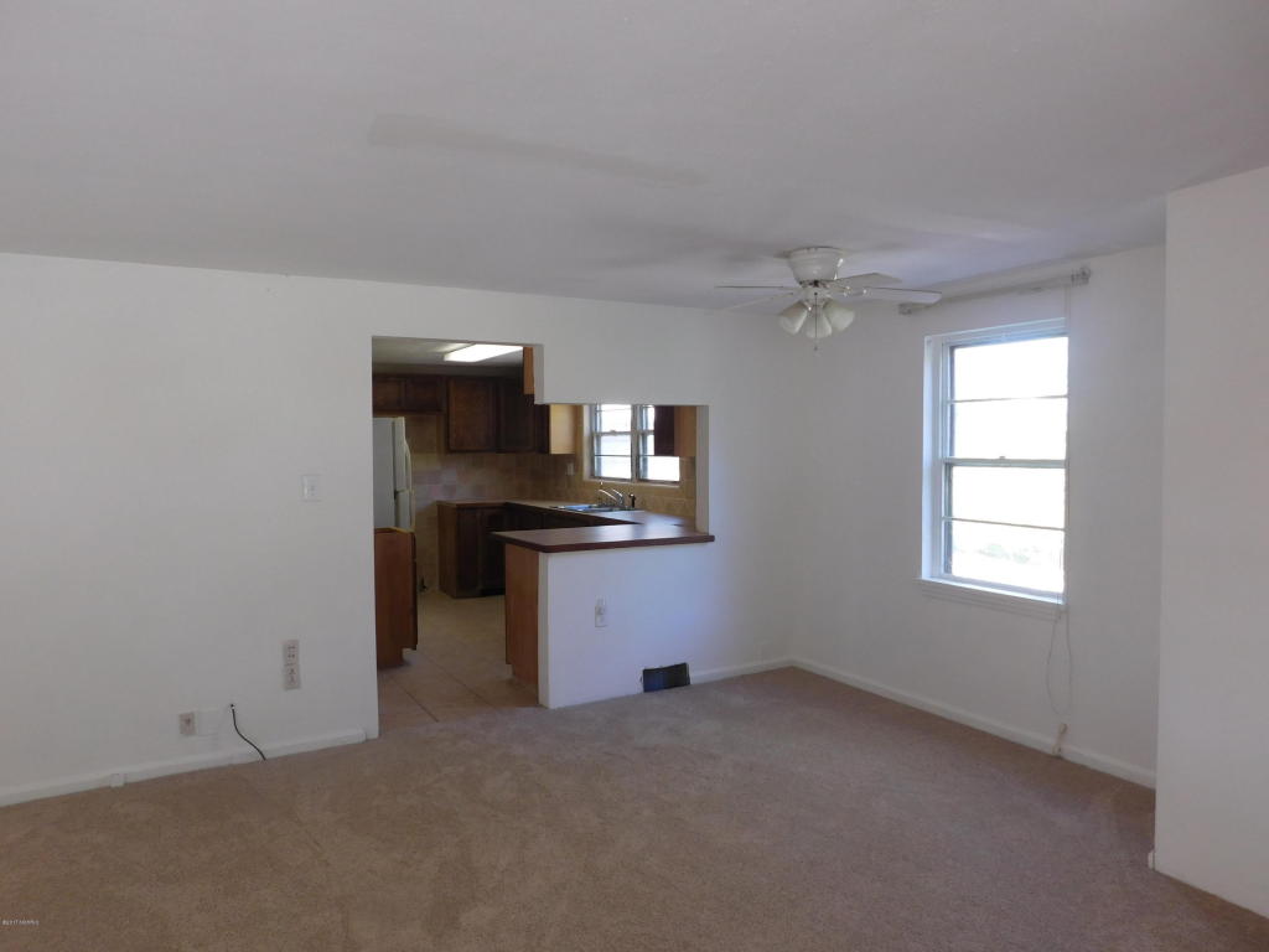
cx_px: 634
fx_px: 843
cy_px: 476
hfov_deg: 73.9
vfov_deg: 58.9
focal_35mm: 23
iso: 125
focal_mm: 4
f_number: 3
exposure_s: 1/30
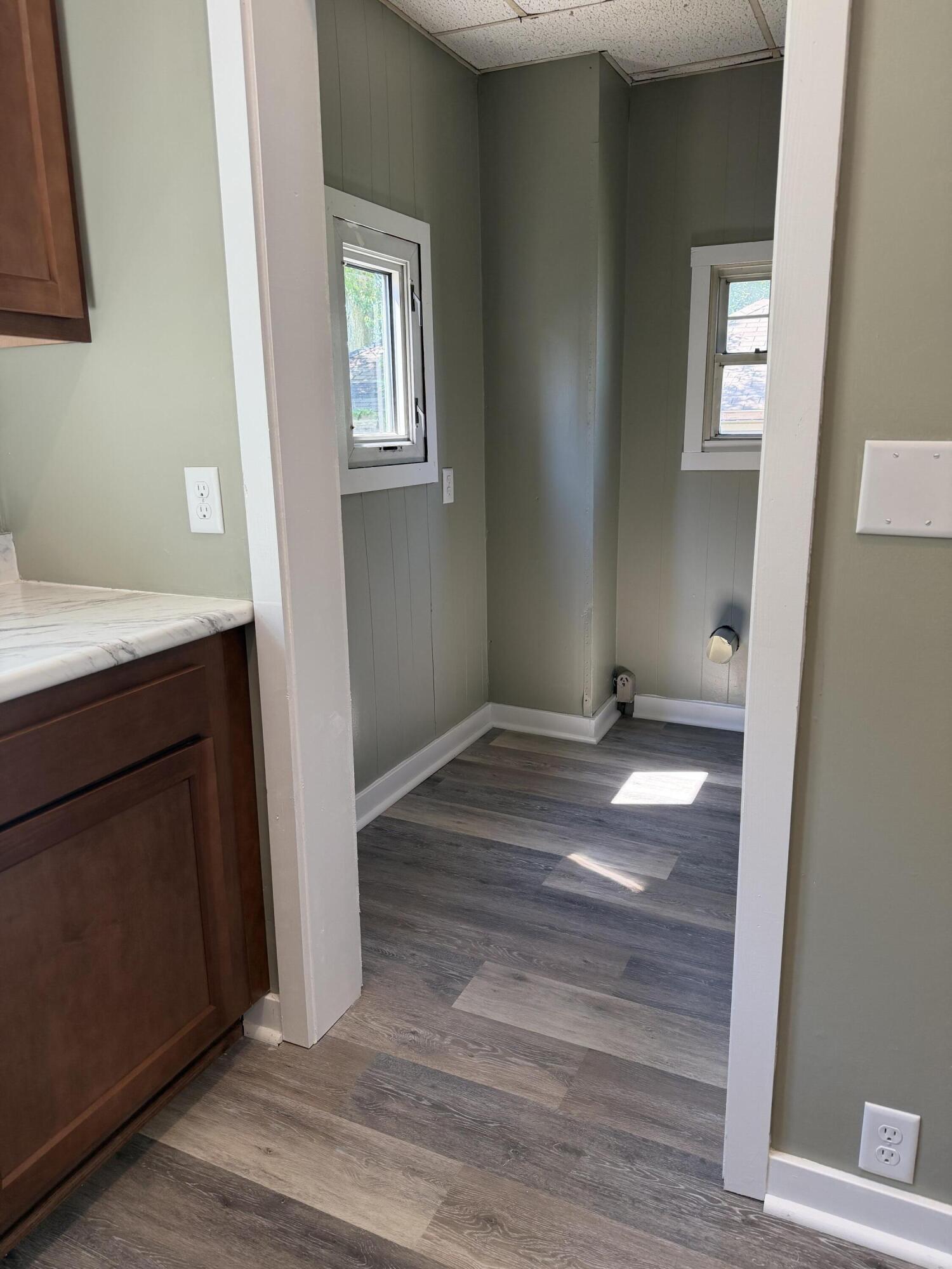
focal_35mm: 24
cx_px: 476
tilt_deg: -13.6
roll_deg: +1.2
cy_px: 634
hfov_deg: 56.8
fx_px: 880
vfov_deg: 71.6
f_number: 1.78
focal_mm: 6.76
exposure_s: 1/230
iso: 200
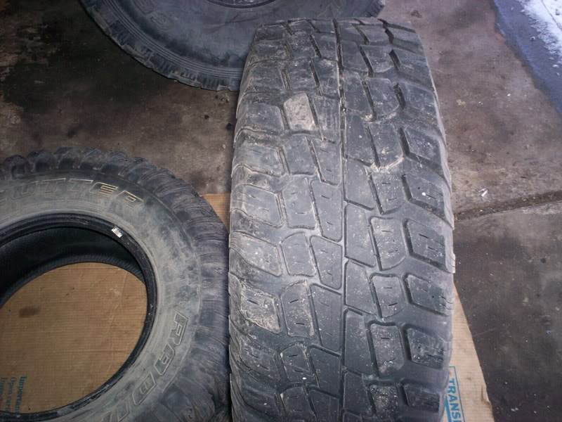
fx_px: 584
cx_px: 281
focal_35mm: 36
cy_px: 211
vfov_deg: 39.7
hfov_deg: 51.4
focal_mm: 6
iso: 140
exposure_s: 1/60
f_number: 4.5
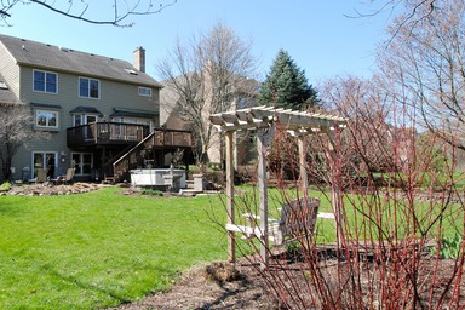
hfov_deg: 67.3
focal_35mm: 25
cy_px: 140
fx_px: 323
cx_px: 120
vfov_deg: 51.2
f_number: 9
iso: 400
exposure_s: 1/320
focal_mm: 10
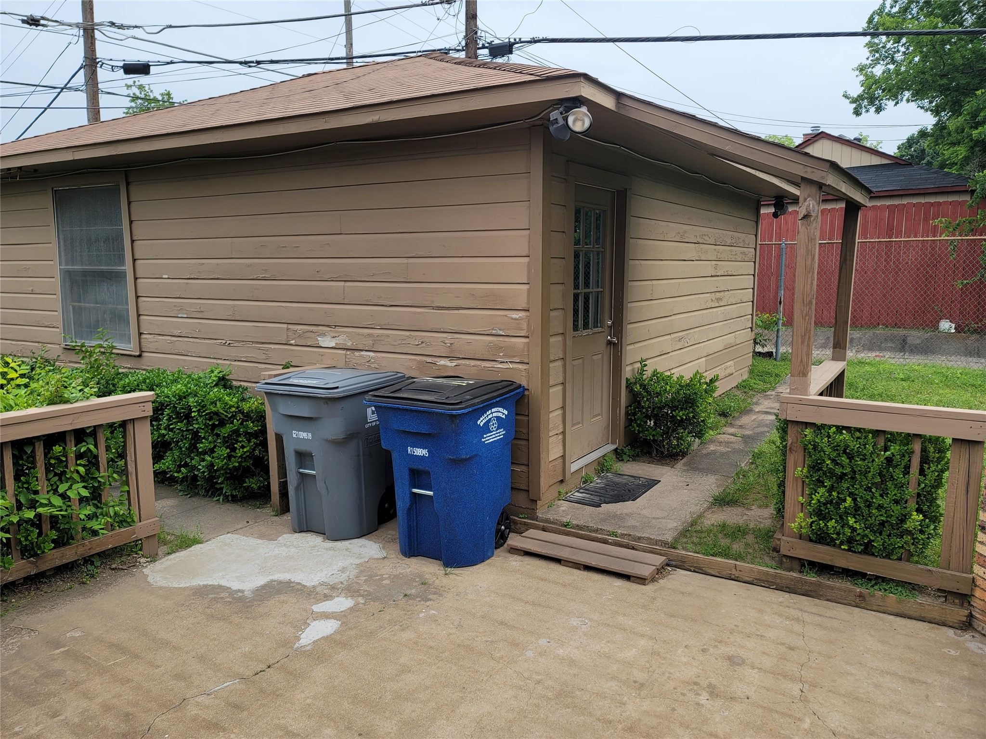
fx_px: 712
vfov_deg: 54.9
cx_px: 493
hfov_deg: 69.4
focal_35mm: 25
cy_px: 370
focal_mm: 7
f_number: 1.8
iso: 20
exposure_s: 1/368
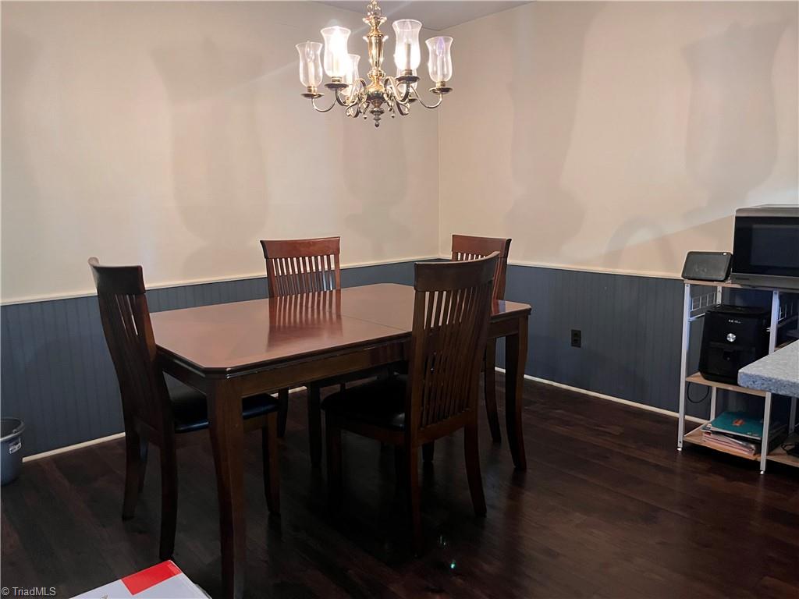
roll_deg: +1.8
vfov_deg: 53.1
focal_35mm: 26
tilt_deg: -10.4
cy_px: 300
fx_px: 600
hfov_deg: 67.3
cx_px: 400
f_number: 1.6
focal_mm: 5.1
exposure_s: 1/40
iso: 500
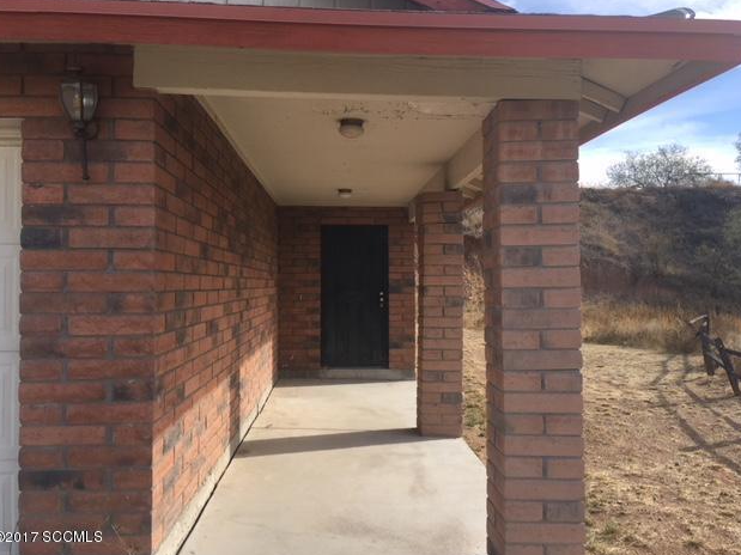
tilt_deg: +2.4
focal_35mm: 30
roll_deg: -0.4
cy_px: 274
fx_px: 642
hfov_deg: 60.0
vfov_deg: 46.8
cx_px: 370
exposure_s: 1/777
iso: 25
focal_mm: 4.15
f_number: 2.2
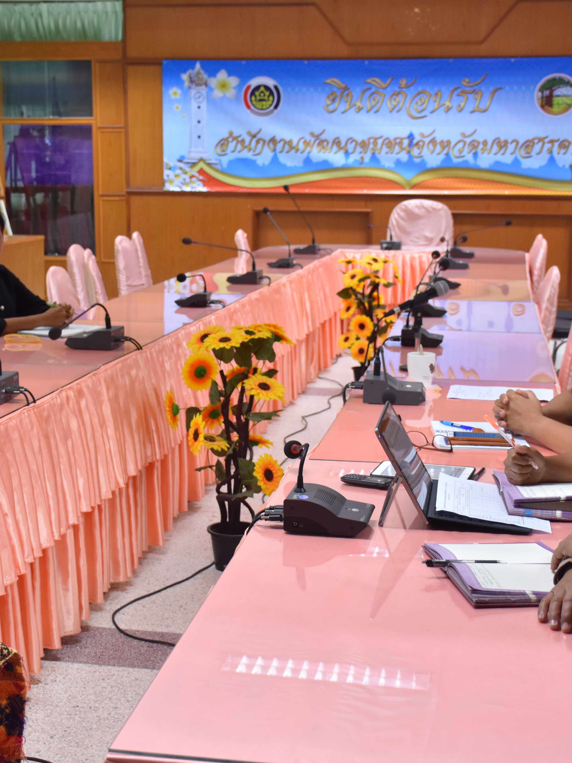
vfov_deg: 32.7
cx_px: 255
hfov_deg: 24.8
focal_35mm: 59
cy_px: 394
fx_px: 1300
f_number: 4
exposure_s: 1/60
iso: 640
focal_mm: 26
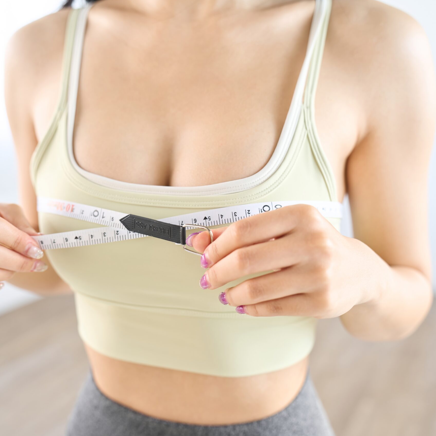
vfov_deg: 37.6
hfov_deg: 37.4
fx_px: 641
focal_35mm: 45
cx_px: 173
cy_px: 217
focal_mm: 35
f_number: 2.8
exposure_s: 1/100
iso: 250
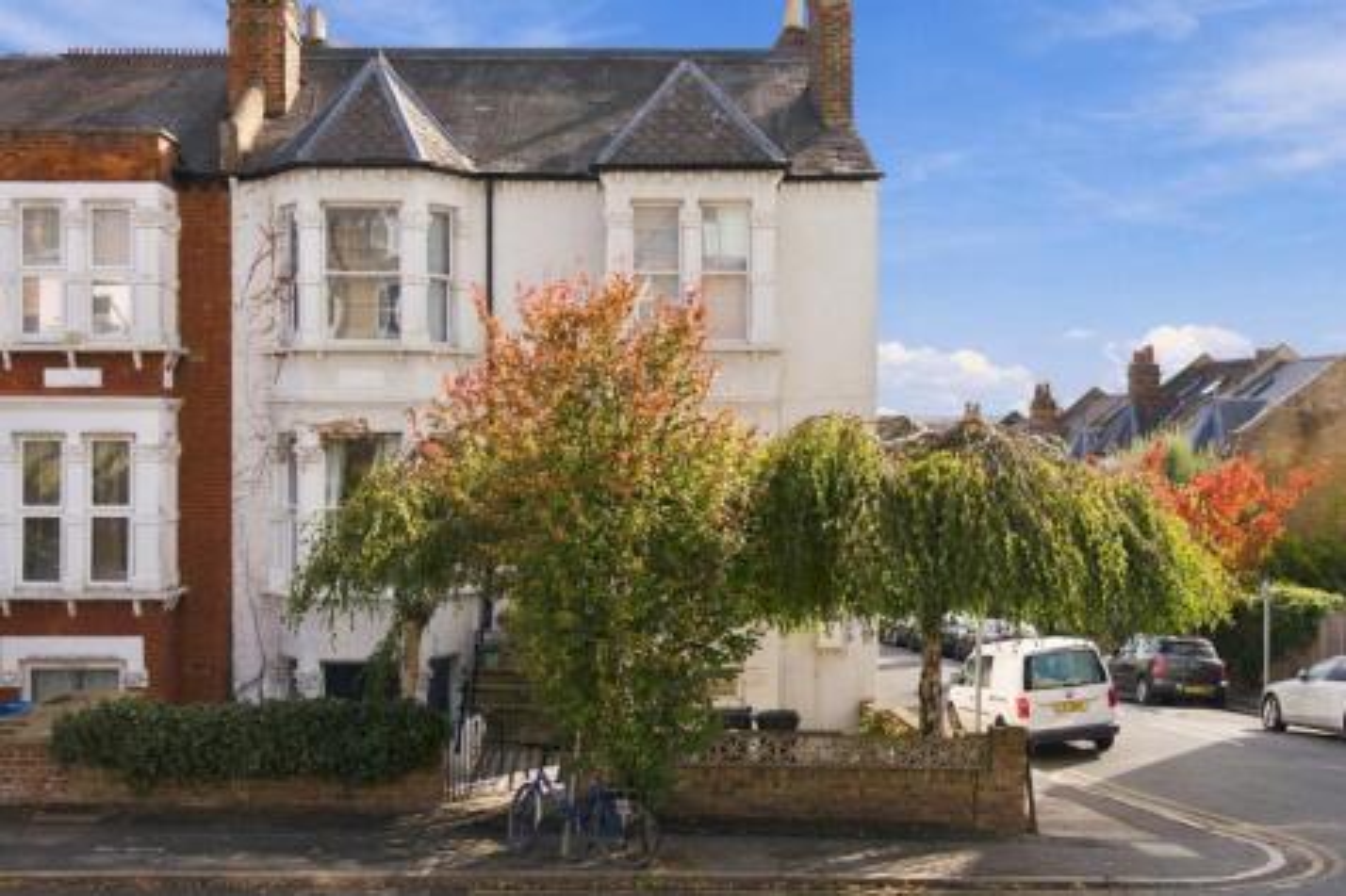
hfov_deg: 50.7
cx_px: 673
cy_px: 448
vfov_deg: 35.0
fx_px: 1420
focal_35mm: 38
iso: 250
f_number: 5.6
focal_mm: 38
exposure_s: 1/640
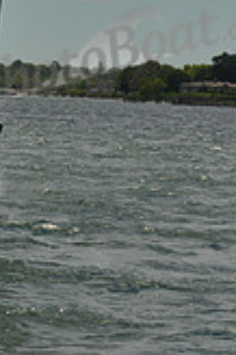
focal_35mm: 361
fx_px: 3557
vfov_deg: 5.6
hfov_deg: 3.8
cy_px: -249
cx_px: -142
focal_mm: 102
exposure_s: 1/800
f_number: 10
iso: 400
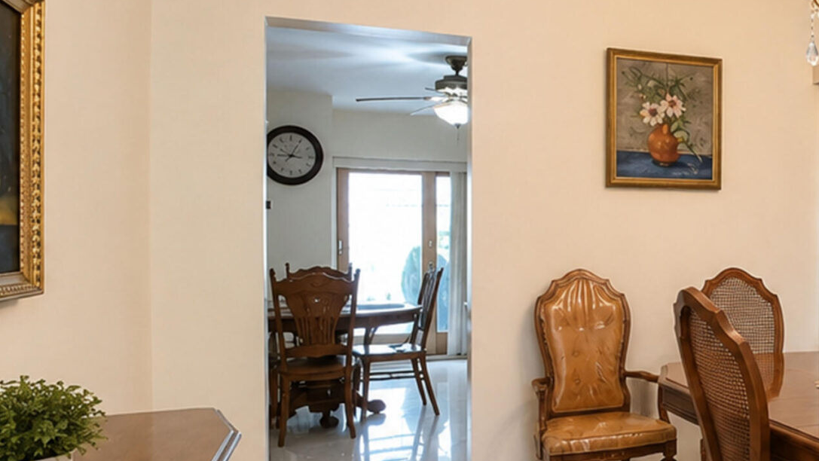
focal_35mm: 37
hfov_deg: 47.6
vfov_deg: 31.9
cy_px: 274
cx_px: 759
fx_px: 804
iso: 2000
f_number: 5.6
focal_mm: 10
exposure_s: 1/40
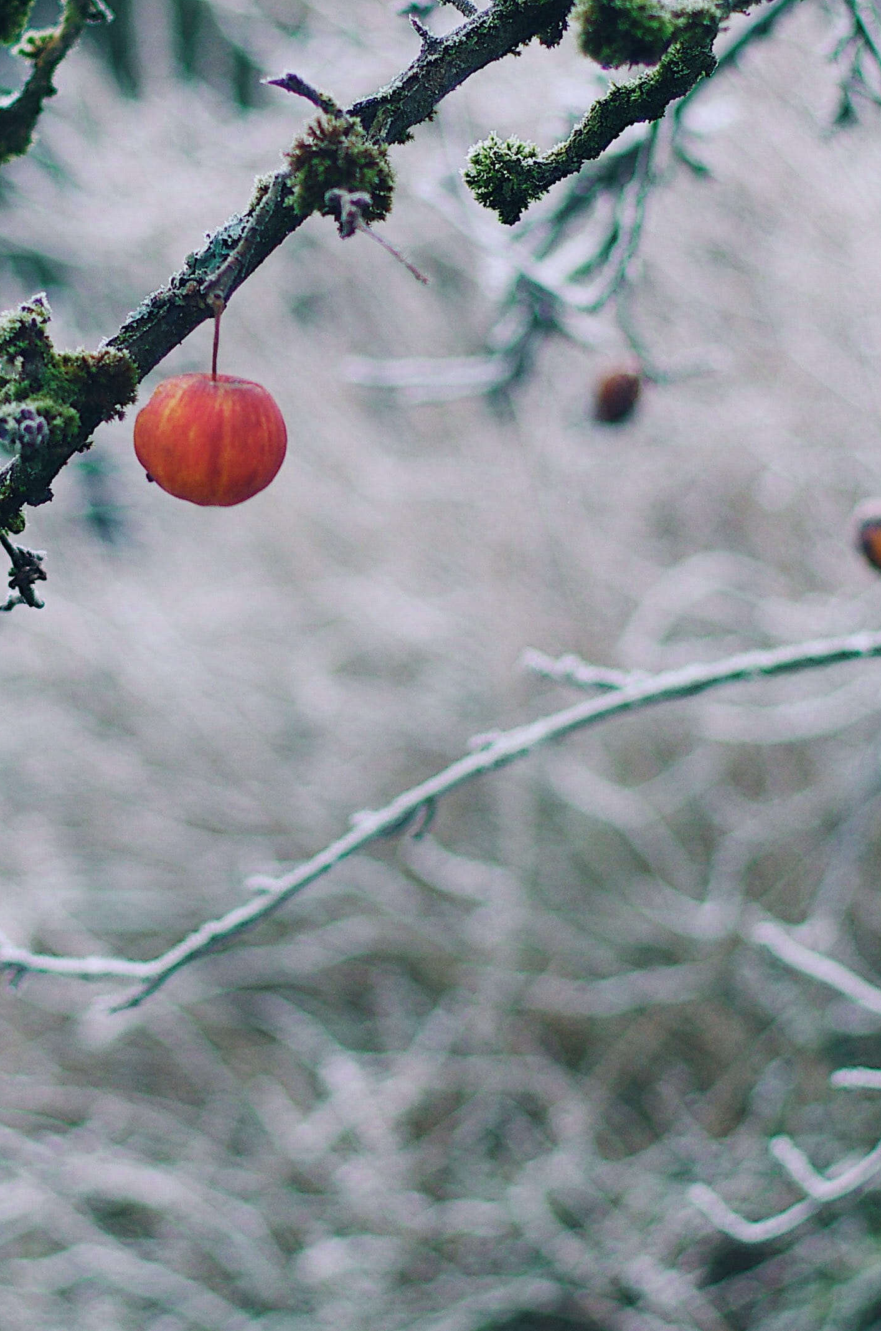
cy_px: 457
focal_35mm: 173
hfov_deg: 7.9
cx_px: 252
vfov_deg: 11.9
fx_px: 6378
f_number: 2
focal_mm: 50
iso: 100
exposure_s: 1/500
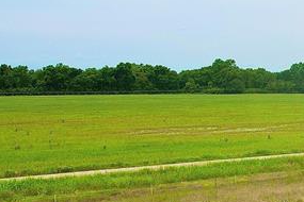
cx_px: 373
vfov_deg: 17.1
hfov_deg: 23.3
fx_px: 667
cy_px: 171
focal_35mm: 79
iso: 110
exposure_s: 1/1000
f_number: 2.8
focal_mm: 8.38
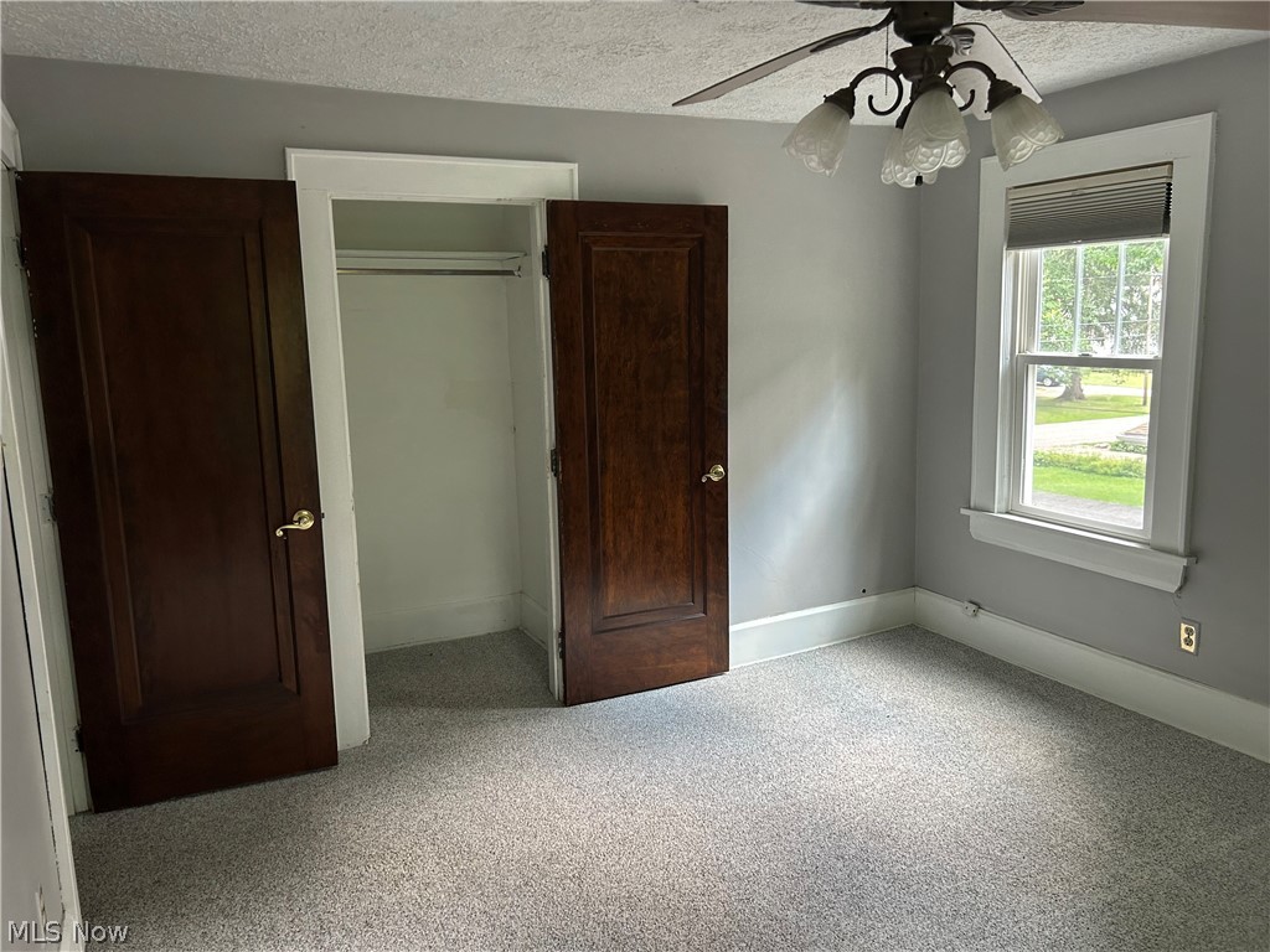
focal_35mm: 26
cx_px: 635
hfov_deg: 67.3
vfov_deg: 53.1
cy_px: 476
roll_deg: +1.4
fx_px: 954
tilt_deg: -10.0
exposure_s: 1/60
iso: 160
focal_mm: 5.7
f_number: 1.5
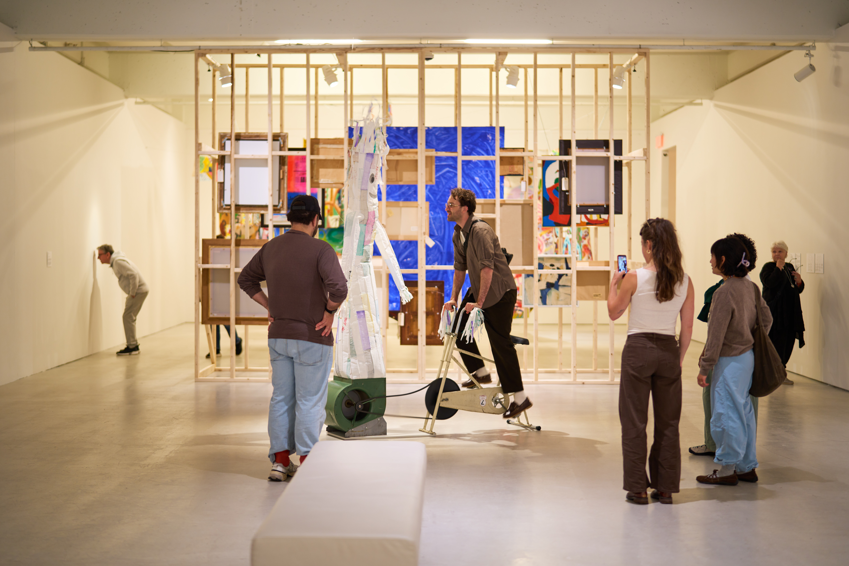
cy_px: 283
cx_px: 424
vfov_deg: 27.0
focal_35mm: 50
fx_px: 1179
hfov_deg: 39.6
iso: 100
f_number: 1.4
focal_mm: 50
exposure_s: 1/50
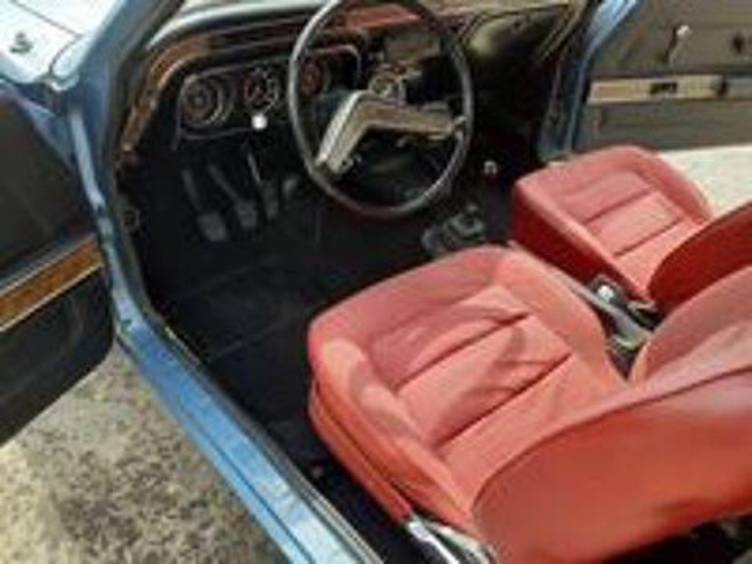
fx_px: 587
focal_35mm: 27
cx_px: 376
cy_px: 282
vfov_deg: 51.4
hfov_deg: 65.3
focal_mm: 3.6
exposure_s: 1/287
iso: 40
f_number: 1.9
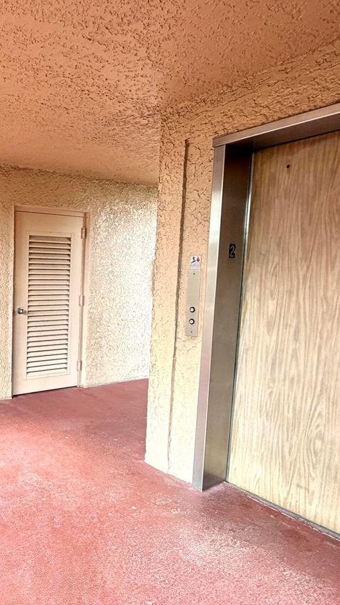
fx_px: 433
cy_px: 318
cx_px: 7
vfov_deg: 69.8
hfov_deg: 38.5
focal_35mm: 27
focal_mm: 2.22
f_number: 2.2
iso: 100
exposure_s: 1/121
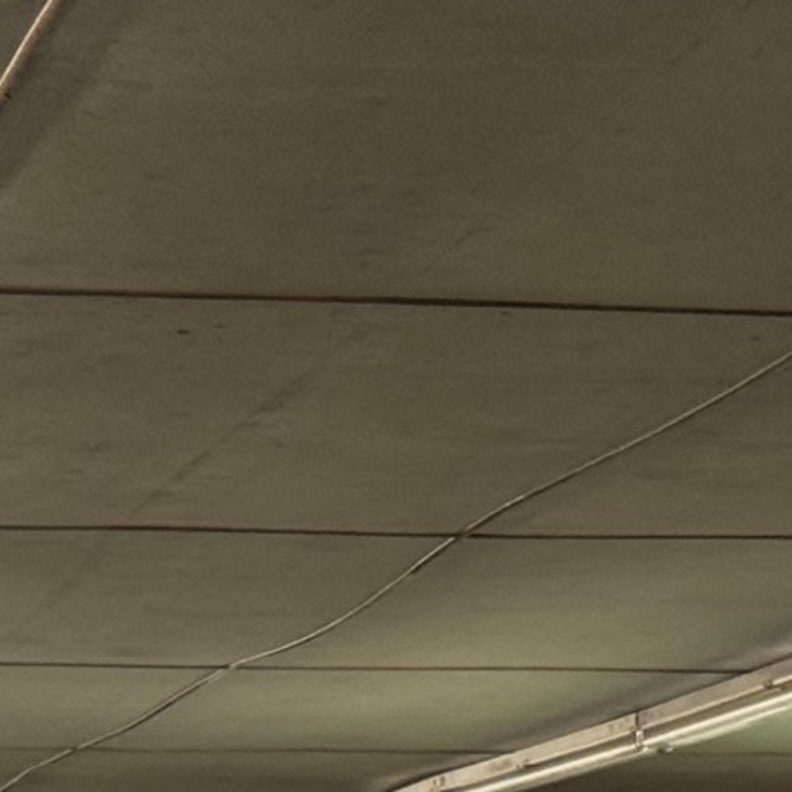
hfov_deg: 8.8
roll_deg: +0.3
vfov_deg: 8.6
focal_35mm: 198
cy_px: 1207
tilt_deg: -1.7
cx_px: 366
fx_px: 5125
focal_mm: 6.76
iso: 160
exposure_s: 1/60
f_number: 1.78
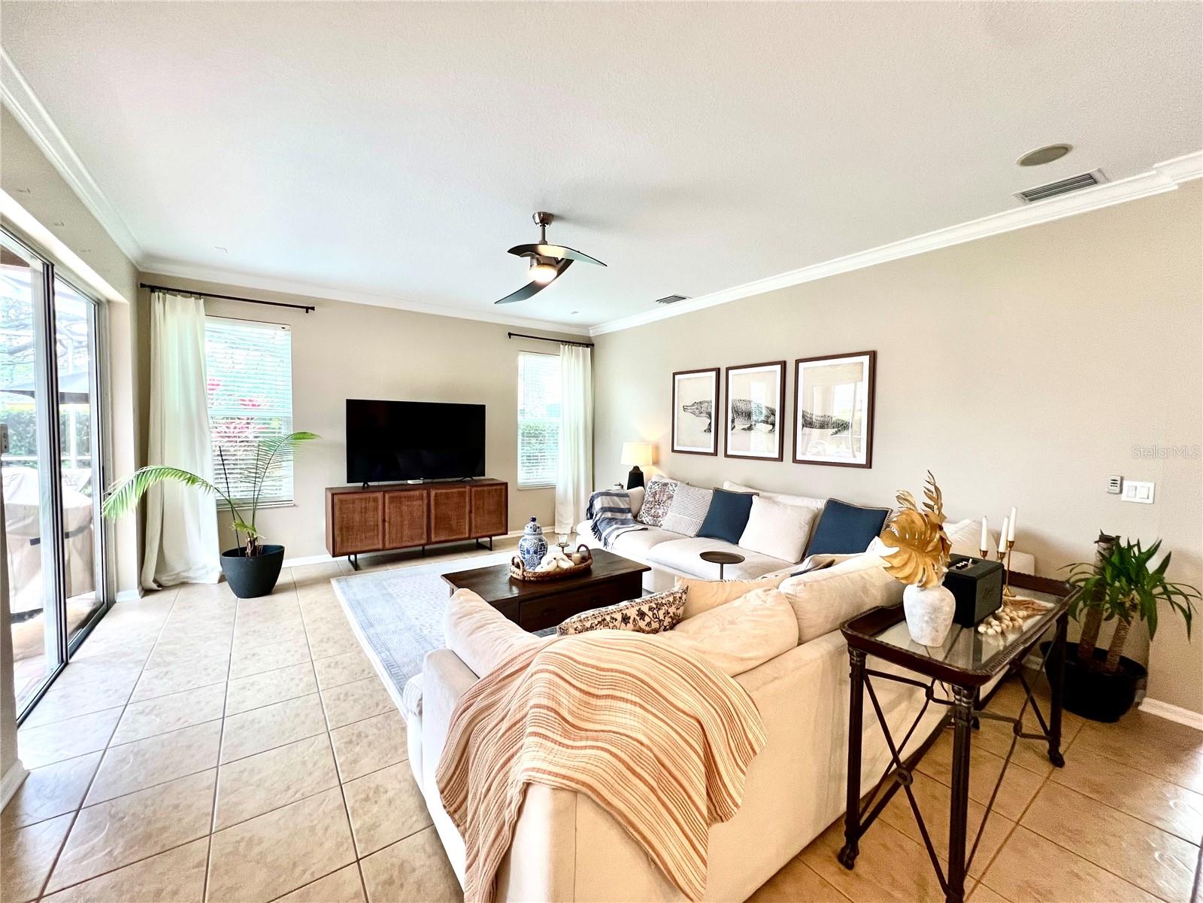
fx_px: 452
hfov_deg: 106.2
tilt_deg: -2.9
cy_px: 452
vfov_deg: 89.9
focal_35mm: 13
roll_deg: -0.3
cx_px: 602
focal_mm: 1.57
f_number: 1.8
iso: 200
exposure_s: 1/120
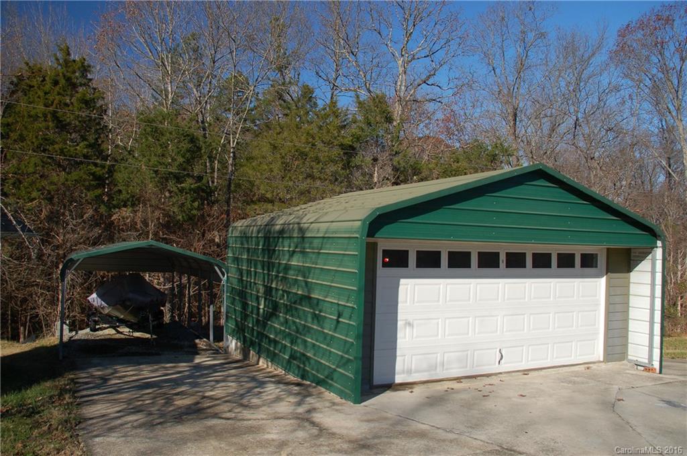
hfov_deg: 62.0
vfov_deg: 43.5
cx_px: 344
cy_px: 228
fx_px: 572
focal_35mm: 30
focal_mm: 20
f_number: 5.6
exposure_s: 1/500
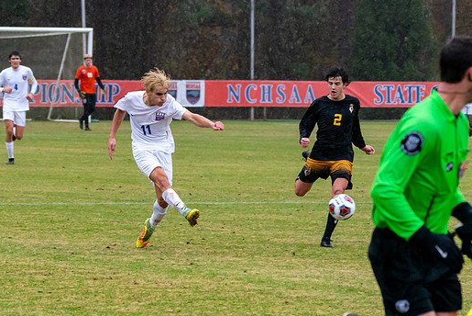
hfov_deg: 7.0
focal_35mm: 293
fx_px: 3844
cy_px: 177
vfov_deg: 4.7
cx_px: 207
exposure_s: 1/1000
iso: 3200
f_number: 5.6
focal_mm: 130
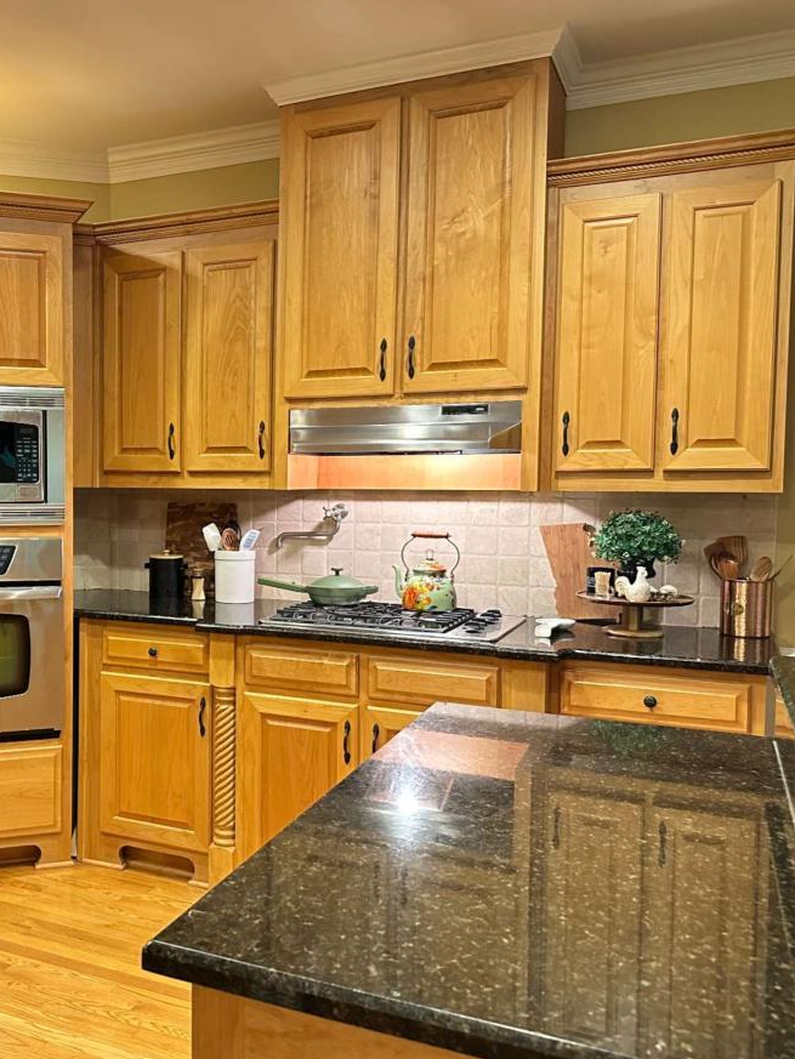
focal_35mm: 33
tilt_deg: -3.0
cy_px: 539
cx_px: 158
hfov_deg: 41.1
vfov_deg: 55.3
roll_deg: -1.3
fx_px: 1010
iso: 800
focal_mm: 6.86
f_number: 1.78
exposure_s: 1/40
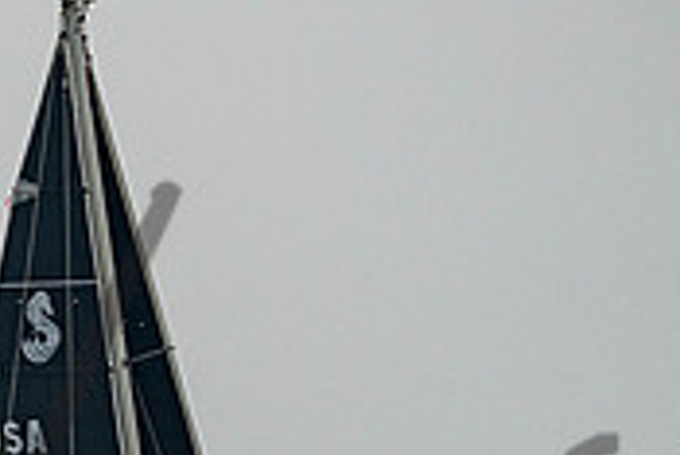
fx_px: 16333
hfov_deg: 2.4
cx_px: -26
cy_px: 736
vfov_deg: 1.6
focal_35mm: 864
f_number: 5.6
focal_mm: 210
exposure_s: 1/4000
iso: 250
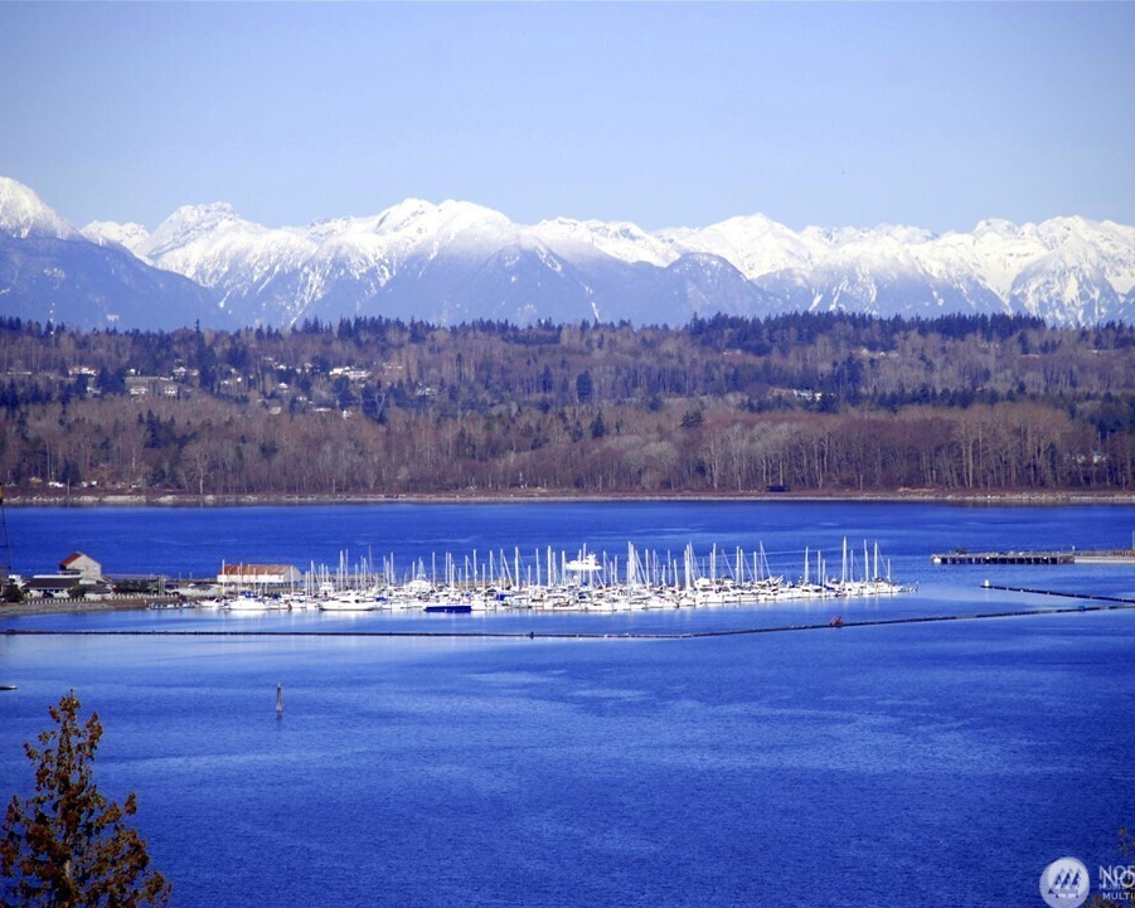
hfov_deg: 8.5
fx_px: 7679
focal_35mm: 229
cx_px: 574
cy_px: 456
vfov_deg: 6.8
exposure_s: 1/500
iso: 100
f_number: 5.6
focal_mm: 135
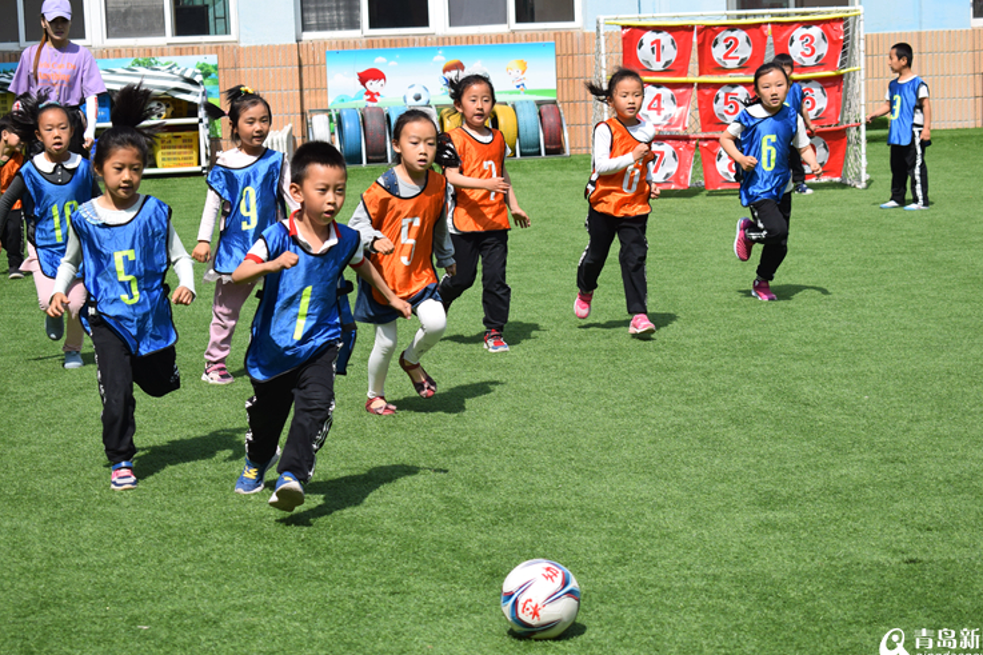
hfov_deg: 22.7
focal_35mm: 90
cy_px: 318
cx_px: 498
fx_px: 2444
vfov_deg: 15.3
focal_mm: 55
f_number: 6.3
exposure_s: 1/1600
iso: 400
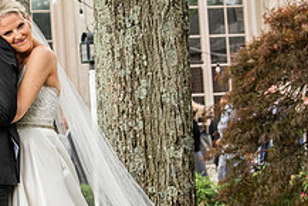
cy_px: 134
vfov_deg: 7.4
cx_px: -10
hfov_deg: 10.9
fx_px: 1601
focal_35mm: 187
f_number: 4.5
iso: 1000
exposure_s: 1/400
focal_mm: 70
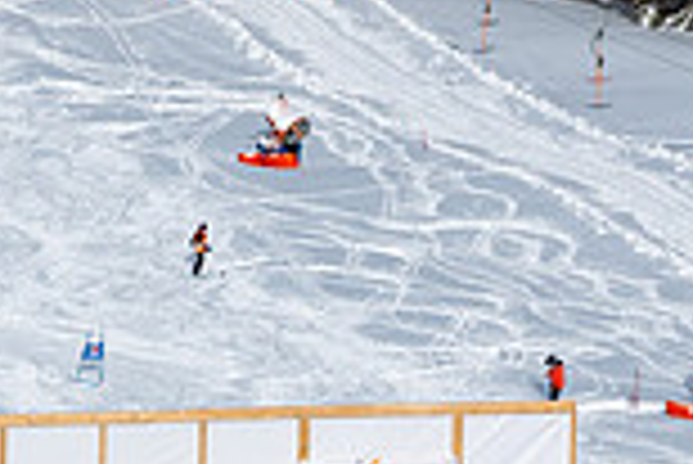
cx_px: 9
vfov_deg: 2.4
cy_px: 369
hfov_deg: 3.5
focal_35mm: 582
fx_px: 11214
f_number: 7.1
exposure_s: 1/3200
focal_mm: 155
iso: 320
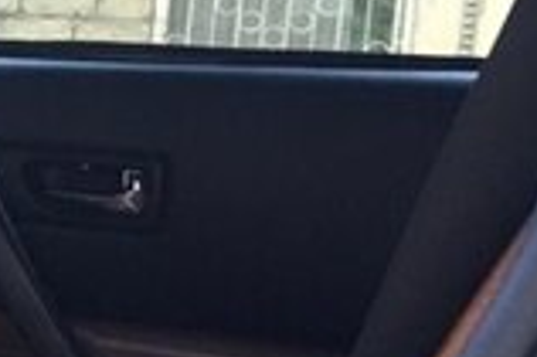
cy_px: 270
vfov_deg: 10.8
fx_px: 1878
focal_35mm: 126
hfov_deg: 14.0
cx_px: -503
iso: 125
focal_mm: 4.15
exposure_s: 1/33
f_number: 2.2
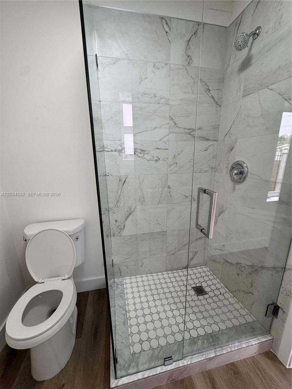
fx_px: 157
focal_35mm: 14
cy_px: 194
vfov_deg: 102.1
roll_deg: +1.7
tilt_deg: -14.3
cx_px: 146
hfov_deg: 85.7
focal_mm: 2.22
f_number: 2.2
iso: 125
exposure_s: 1/120
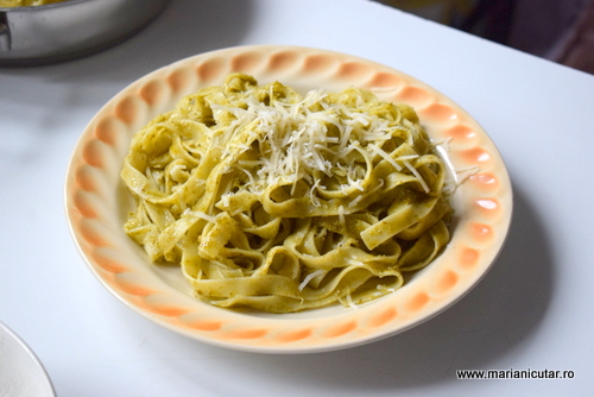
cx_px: 297
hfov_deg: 27.0
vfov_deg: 18.2
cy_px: 198
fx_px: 1238
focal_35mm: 75
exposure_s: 1/60
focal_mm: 50
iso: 900
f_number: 5.6
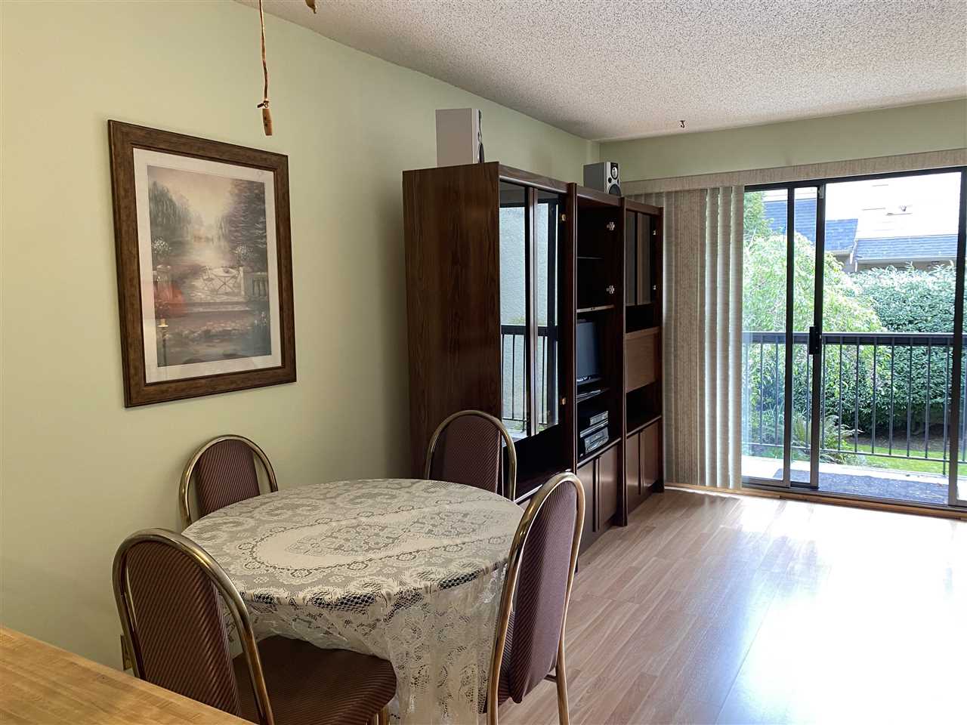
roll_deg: +1.3
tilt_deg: -8.1
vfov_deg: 53.1
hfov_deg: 67.3
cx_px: 484
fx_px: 726
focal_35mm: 26
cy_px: 362
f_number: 1.8
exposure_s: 1/60
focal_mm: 4.25
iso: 100
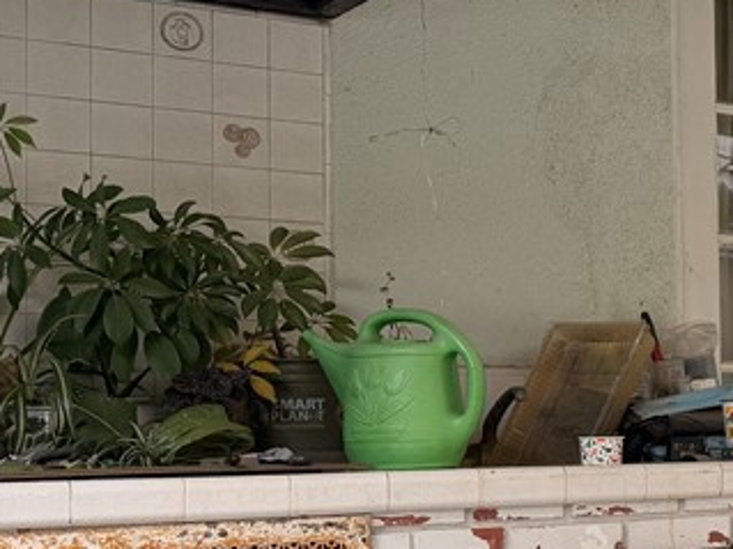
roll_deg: +2.4
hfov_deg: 20.7
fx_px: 1630
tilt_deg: +1.8
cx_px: 1167
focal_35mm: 77
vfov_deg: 19.0
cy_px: 388
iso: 80
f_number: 1.78
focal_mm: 6.76
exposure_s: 1/363
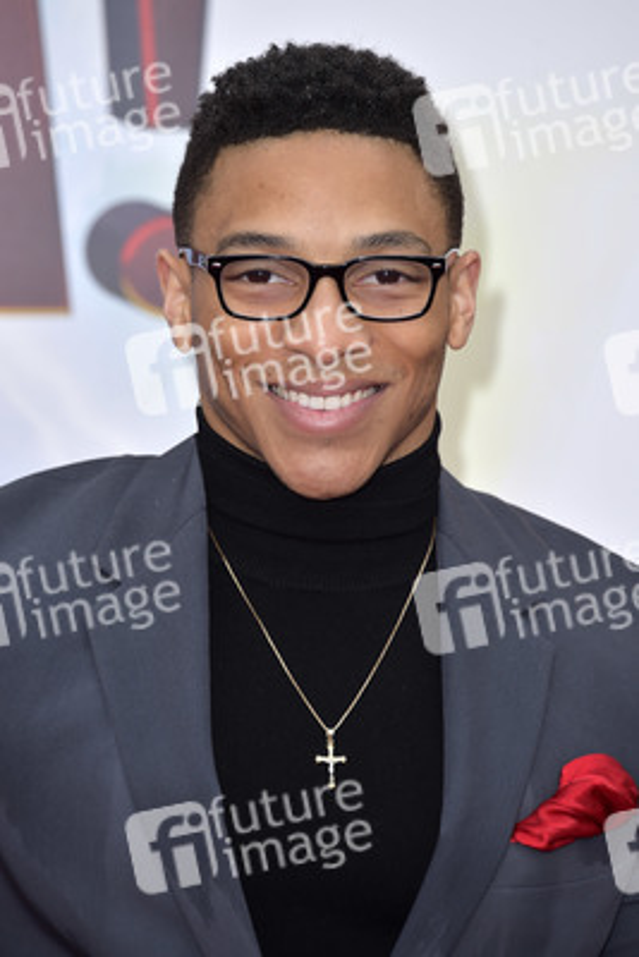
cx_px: 320
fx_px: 6118
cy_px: 478
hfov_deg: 6.0
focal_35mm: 230
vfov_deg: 8.9
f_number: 6.3
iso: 320
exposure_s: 1/250
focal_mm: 230
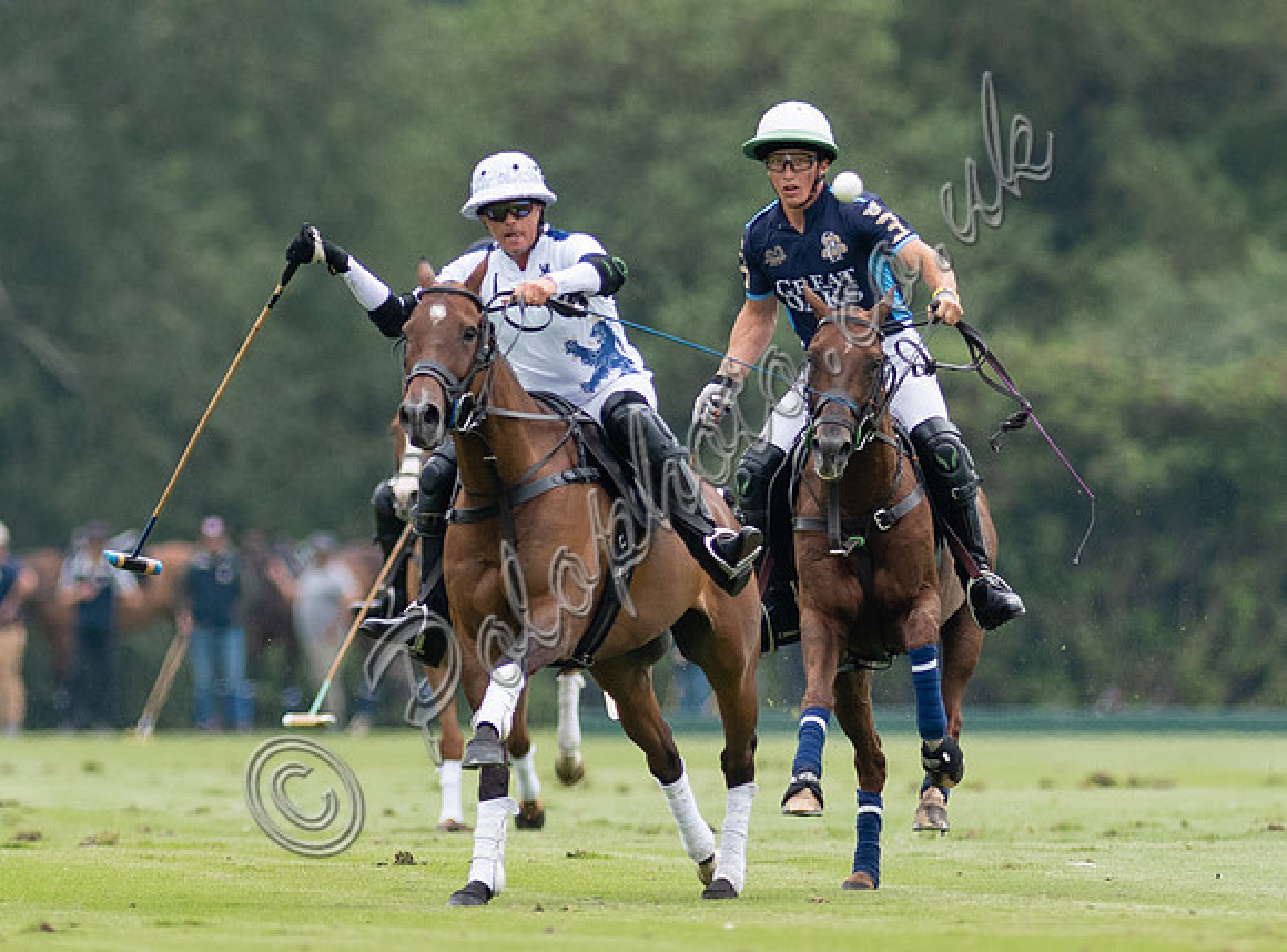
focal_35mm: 992
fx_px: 36690
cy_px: 510
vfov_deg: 1.5
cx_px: 575
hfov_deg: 2.0
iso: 400
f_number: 2.8
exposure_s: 1/4000
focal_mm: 300
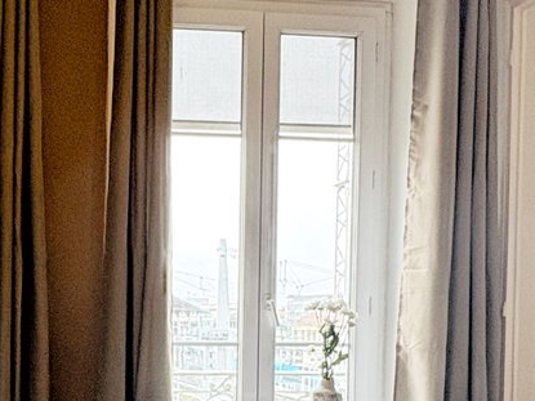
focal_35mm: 54
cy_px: 351
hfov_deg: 33.7
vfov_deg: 26.2
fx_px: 834
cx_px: 54
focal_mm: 2.22
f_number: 2.2
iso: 200
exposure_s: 1/100
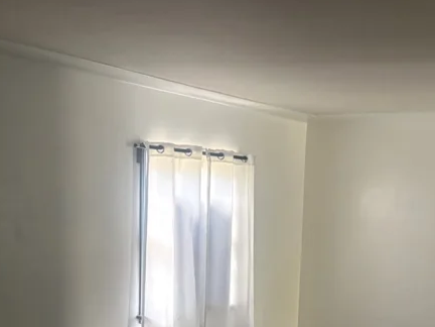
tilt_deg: -6.4
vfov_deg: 31.2
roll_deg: -2.4
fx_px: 565
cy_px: 271
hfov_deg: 40.7
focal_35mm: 45
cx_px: 335
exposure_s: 1/60
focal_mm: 5.96
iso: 500
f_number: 1.6
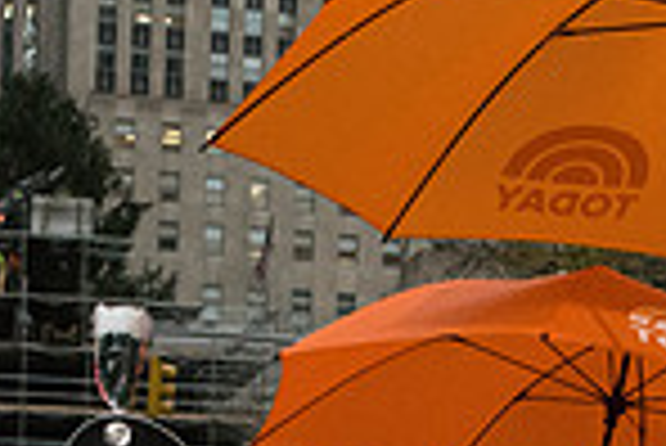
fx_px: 1741
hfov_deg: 21.6
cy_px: 701
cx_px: 288
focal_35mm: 94
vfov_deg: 13.6
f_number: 4
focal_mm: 24
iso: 10000
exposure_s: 1/2500
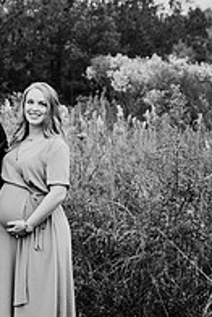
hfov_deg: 23.0
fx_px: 485
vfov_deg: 35.4
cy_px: 76
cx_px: -28
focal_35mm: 55
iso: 400
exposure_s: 1/250
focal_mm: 24
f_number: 2.5
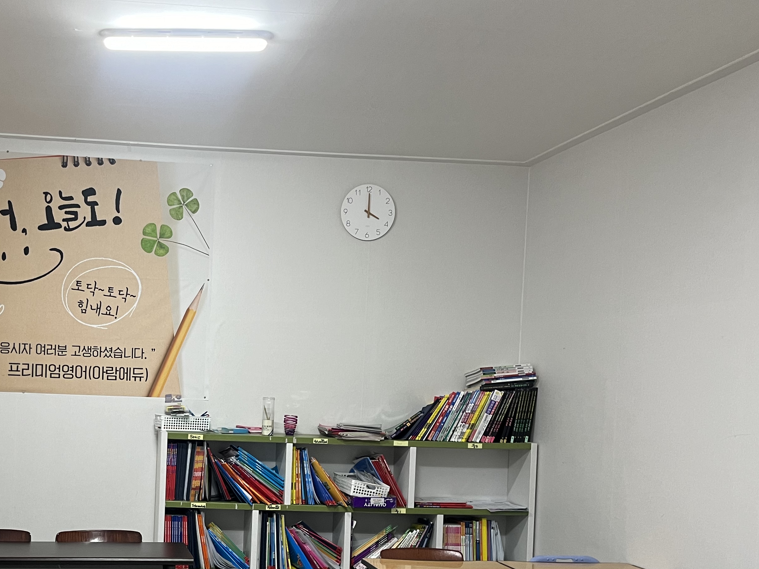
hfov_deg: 42.7
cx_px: 200
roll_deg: -1.9
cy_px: 401
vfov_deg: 33.2
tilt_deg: -2.2
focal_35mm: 43
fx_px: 943
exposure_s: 1/60
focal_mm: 5.1
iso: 80
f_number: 1.6
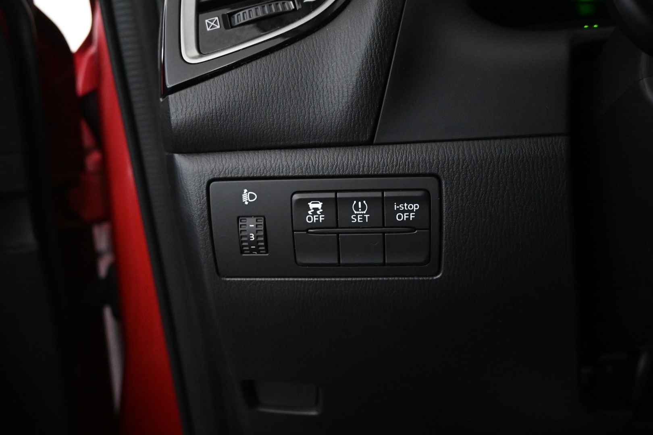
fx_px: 599
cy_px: 218
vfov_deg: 40.0
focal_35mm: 33
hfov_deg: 57.2
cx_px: 326
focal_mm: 22
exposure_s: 1/40
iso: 5000
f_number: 4
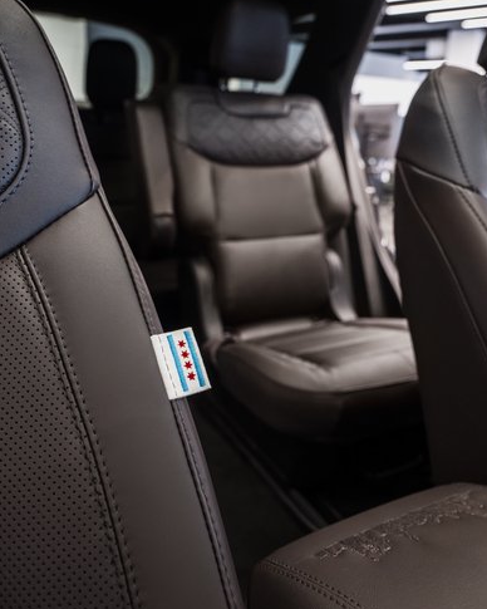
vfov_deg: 60.2
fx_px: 522
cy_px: 259
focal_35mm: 29
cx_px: 249
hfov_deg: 50.0
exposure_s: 1/50
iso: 1600
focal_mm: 25
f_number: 5.6
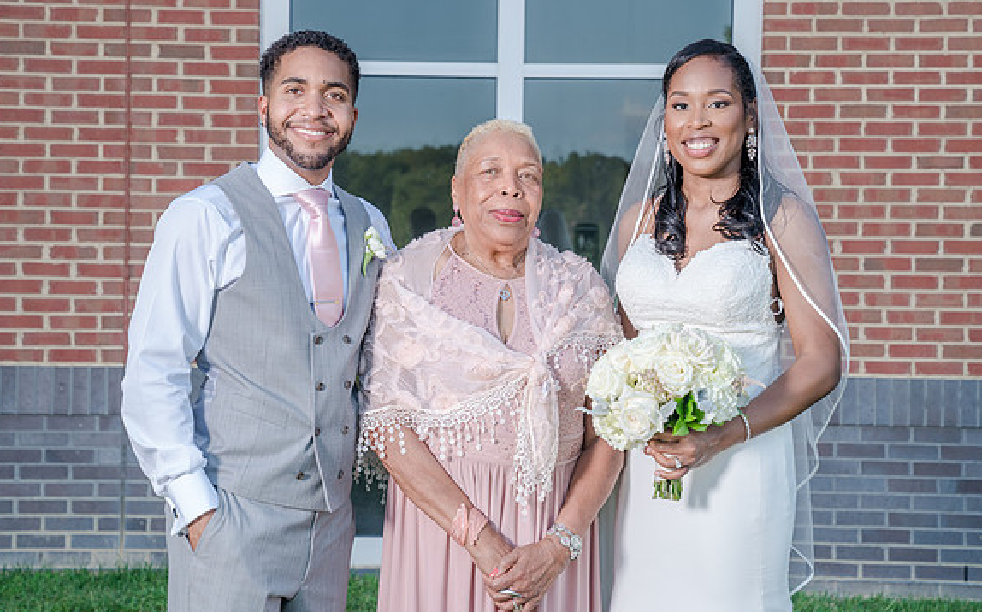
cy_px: 283
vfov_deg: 15.7
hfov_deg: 24.9
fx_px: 2220
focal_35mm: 83
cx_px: 481
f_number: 5.6
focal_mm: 70
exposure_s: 1/200
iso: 200
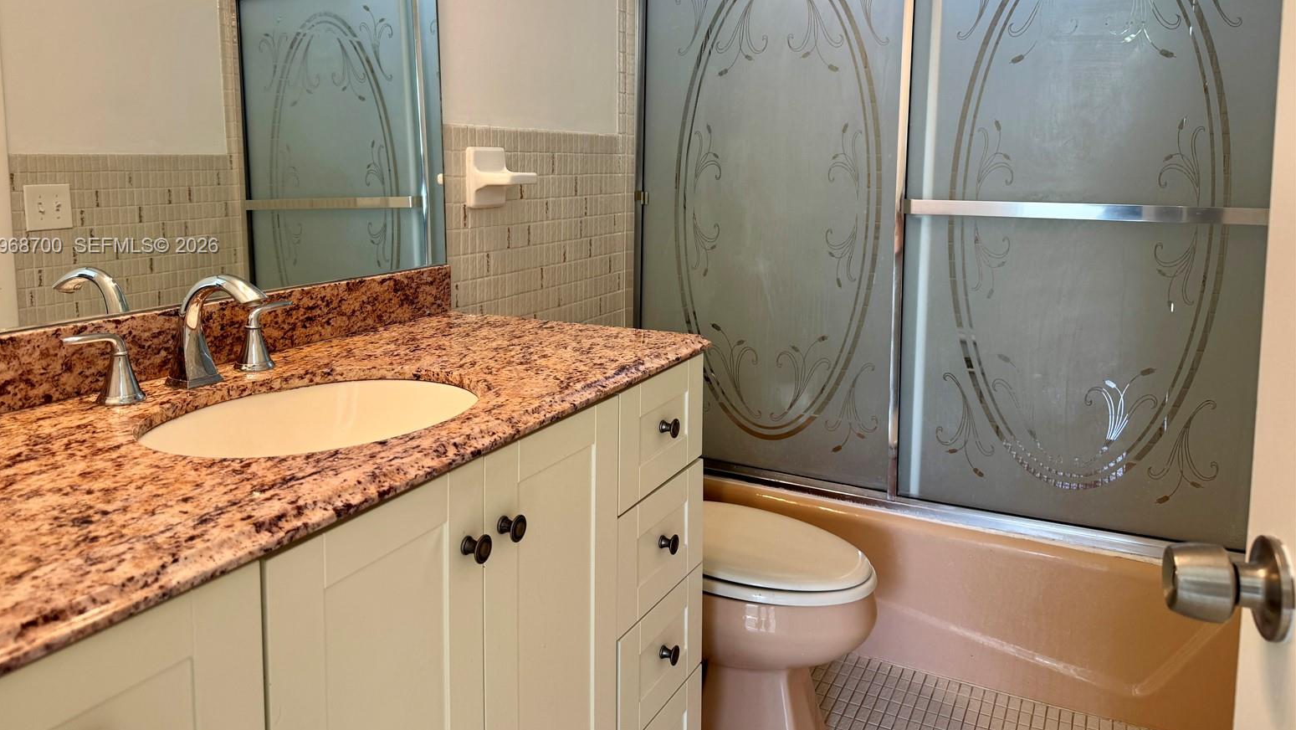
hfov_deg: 69.8
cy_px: 247
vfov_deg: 42.4
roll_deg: -0.4
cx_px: 628
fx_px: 928
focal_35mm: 27
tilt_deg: -5.9
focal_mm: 6.76
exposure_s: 1/120
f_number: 1.78
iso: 80
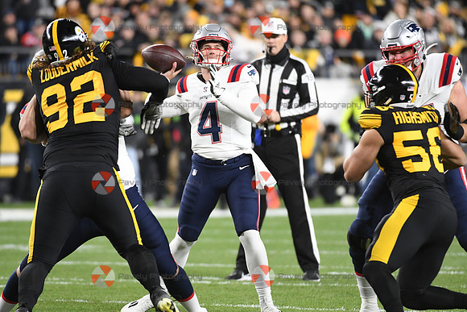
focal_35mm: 540
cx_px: 234
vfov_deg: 2.5
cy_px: 156
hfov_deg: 3.8
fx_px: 7006
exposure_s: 1/1000
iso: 4000
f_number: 4
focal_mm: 360
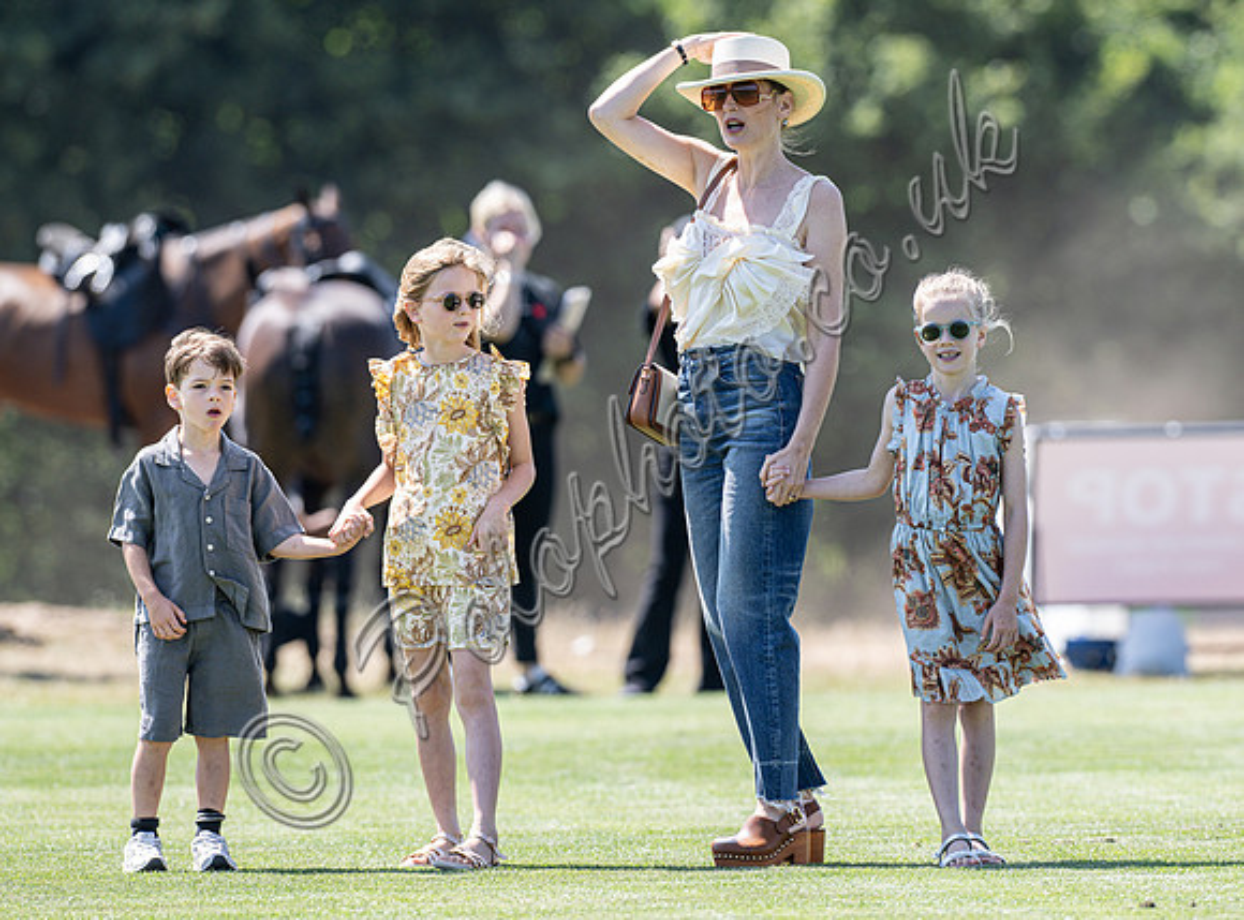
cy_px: 411
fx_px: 18102
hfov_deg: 3.9
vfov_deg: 2.9
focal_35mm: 506
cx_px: 726
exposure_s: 1/800
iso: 250
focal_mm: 400
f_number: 4.5
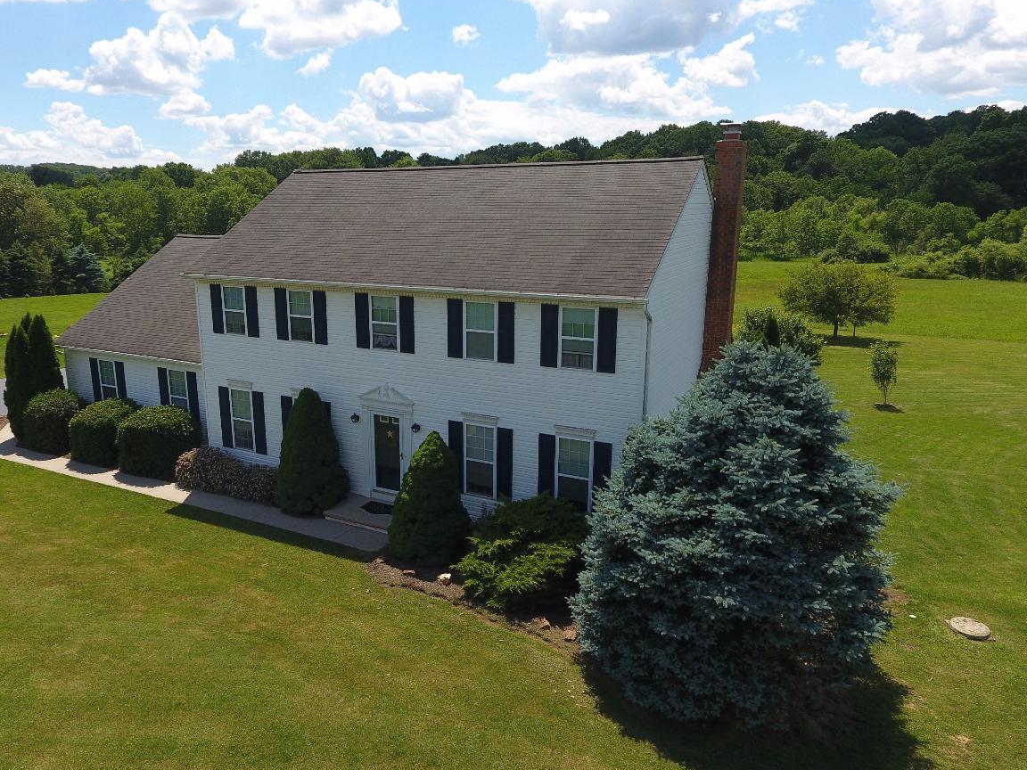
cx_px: 442
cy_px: 388
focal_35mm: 25
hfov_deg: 69.1
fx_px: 742
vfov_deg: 54.9
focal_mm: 3.61
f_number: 2.8
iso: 100
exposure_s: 1/847
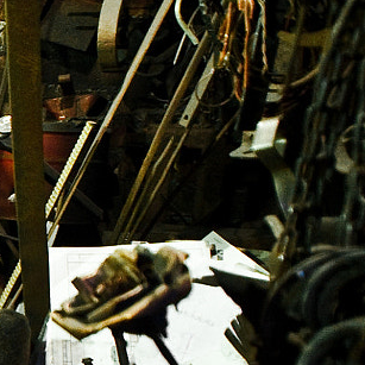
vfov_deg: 27.3
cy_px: 276
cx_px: -378
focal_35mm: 62
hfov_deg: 18.1
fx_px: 740
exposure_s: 1/30
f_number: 2.8
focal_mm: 14
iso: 3200
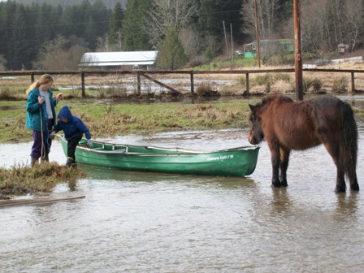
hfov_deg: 18.7
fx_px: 1104
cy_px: 136
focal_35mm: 105
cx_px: 182
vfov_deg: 14.1
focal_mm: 18.8
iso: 80
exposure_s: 1/160
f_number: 5.7
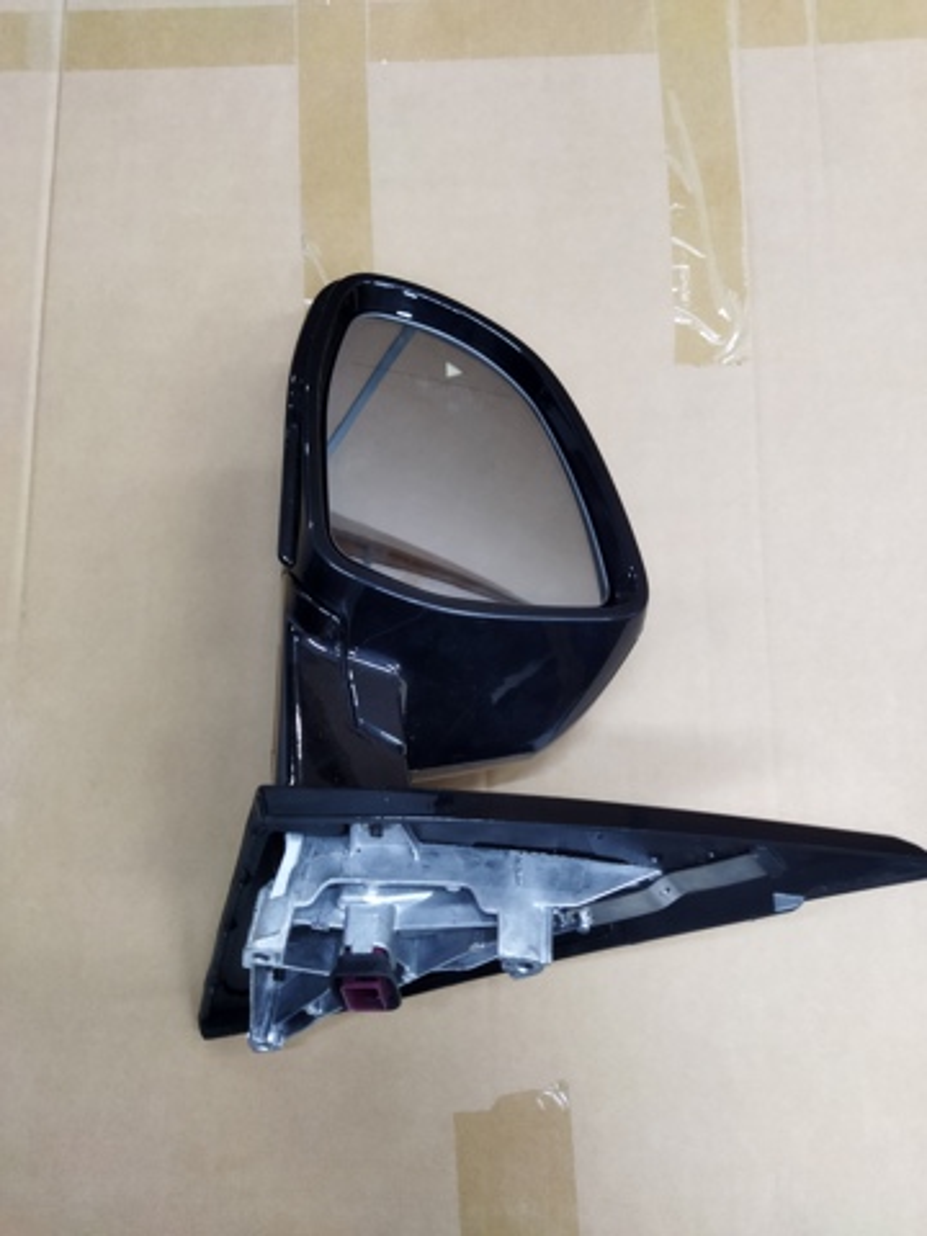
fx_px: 964
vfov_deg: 65.3
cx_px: 464
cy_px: 618
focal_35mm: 27
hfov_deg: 51.4
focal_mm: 4.71
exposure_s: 1/50
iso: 363
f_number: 1.79
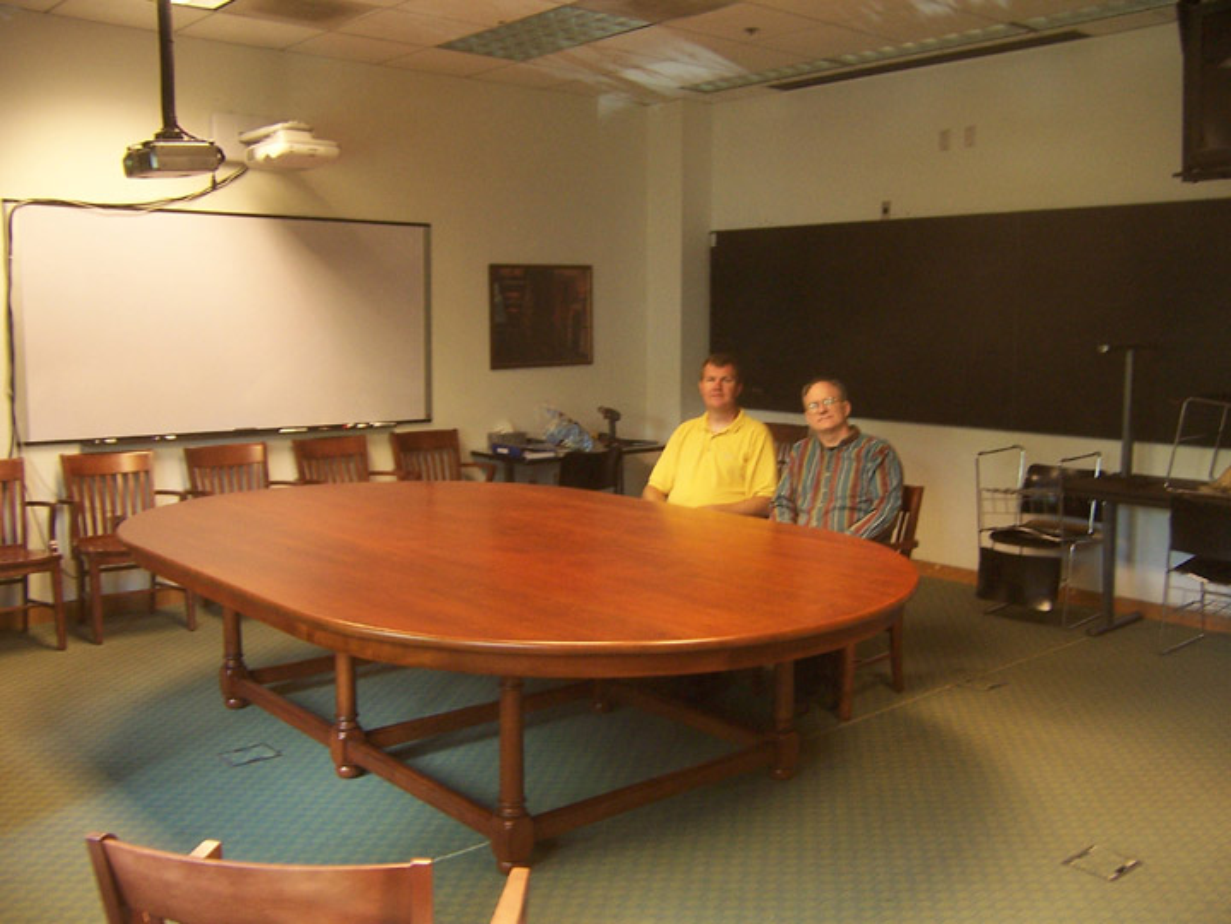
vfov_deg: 42.9
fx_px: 1174
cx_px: 616
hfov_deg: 55.4
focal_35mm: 33
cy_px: 462
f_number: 3.4
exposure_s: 1/10
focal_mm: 5.5
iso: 140
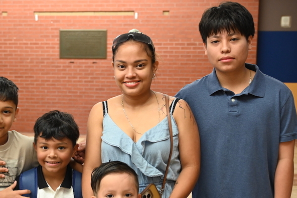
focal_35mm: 64
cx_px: 99
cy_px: 135
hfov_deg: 31.2
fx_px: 528
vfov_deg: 21.2
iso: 2200
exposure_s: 1/125
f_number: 4
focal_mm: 37
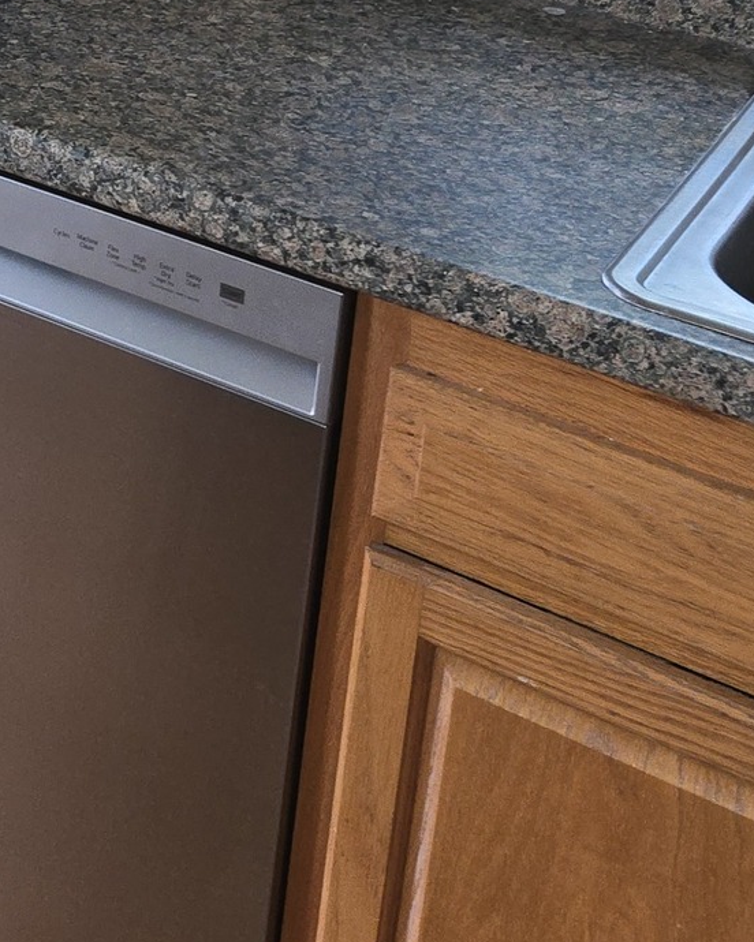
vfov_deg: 22.8
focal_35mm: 75
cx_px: -374
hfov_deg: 18.2
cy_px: -262
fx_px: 2092
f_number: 1.8
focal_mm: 5.4
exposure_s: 1/24
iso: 100
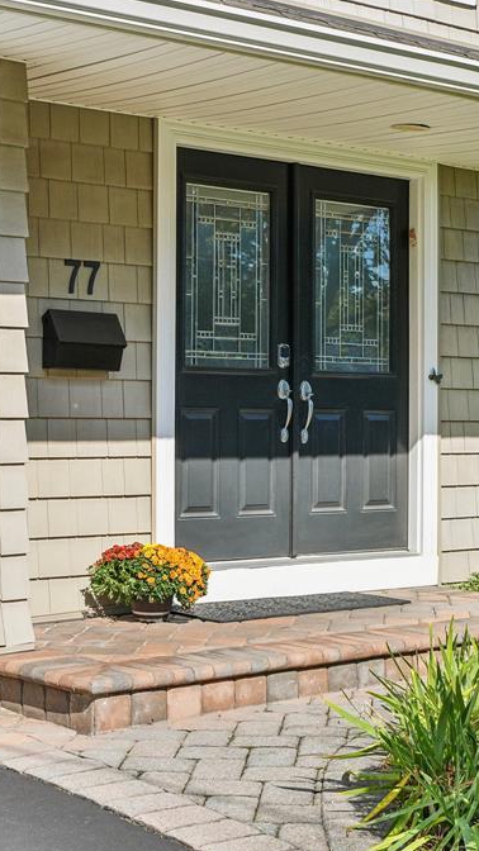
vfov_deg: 31.4
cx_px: 288
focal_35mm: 67
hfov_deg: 18.0
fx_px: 1513
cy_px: 427
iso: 400
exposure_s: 1/1600
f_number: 5.6
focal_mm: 28
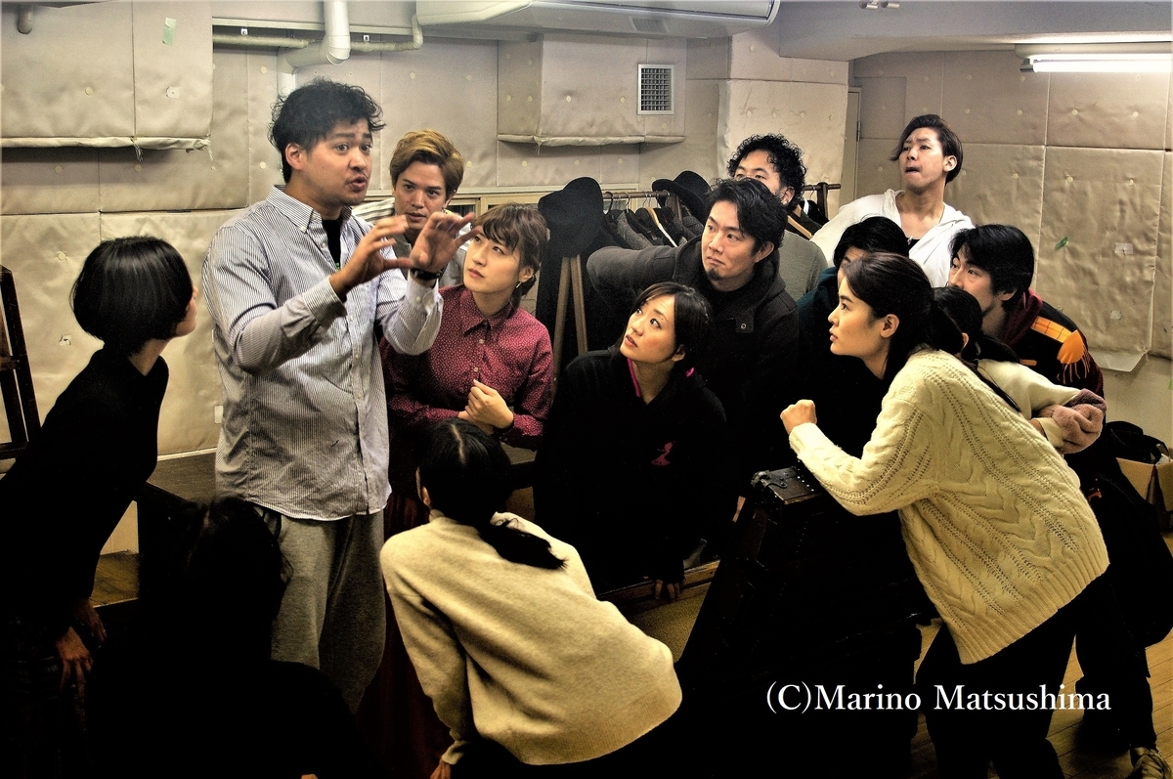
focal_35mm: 46
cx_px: 586
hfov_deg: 42.8
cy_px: 390
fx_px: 1497
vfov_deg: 29.2
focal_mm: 30.63
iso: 800
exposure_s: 1/60
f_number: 4
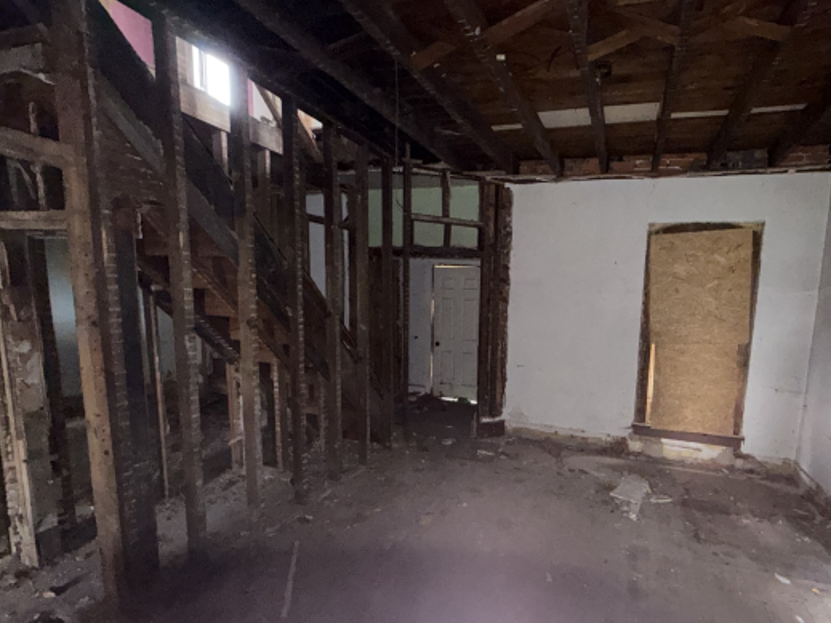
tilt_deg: -7.5
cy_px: 356
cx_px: 508
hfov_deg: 86.4
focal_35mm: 18
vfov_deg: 71.2
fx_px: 432
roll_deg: -1.6
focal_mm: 2.22
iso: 640
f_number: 2.2
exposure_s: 1/20
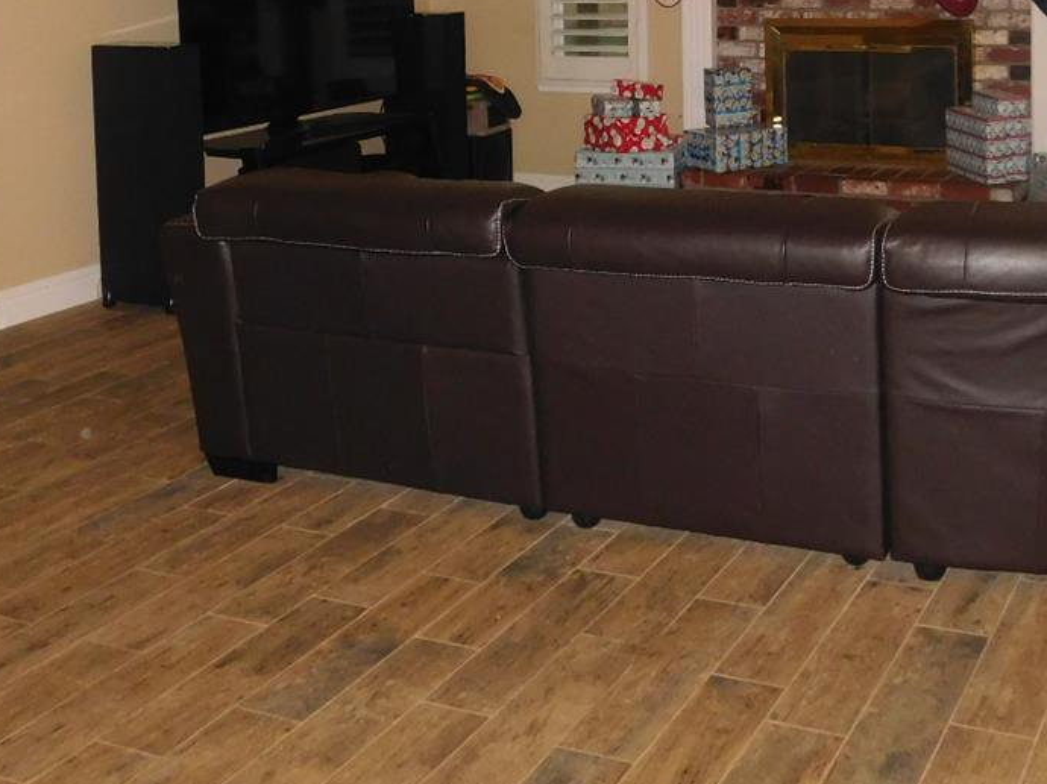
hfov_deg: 37.8
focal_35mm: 50
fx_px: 1512
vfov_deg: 27.4
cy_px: -3
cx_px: 704
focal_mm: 4
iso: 250
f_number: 3
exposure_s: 1/30
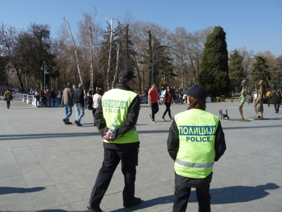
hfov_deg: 56.8
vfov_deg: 44.2
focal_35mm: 32
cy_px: 106
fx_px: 261
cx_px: 141
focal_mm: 5.3
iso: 100
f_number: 3.5
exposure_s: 1/1000
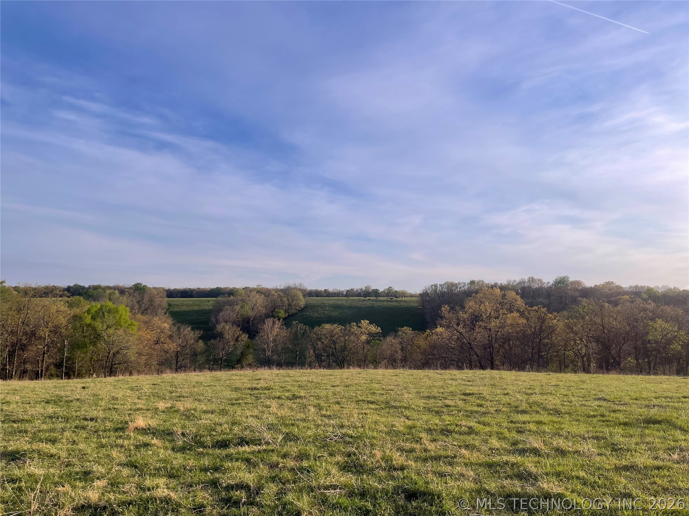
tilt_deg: +4.9
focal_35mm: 25
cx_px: 344
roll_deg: +0.0
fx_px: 498
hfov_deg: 69.4
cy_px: 258
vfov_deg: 54.9
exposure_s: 1/3344
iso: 32
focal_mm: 5.1
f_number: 1.6
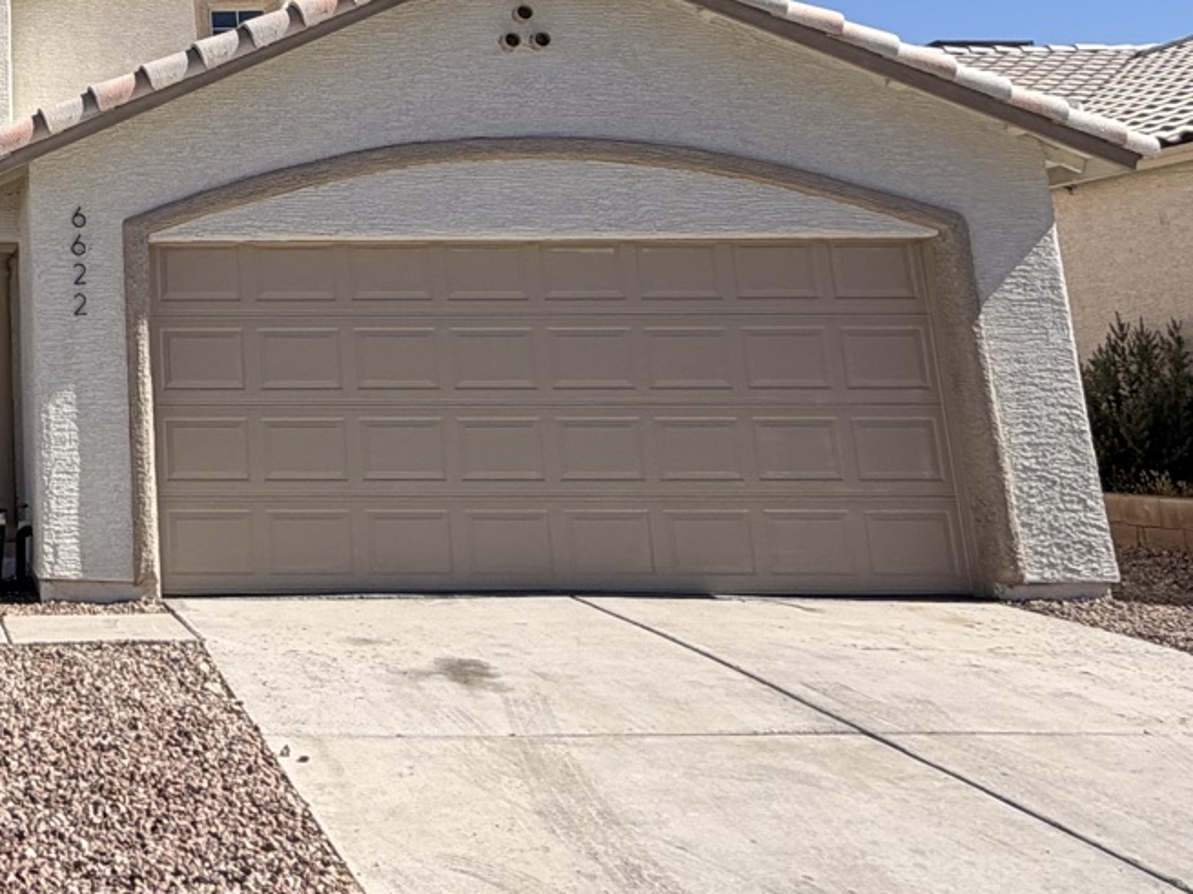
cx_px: -91
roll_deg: +0.0
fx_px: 1620
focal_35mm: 47
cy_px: 33
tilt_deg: +12.7
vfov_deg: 29.2
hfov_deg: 35.2
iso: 20
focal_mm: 2.22
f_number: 2.2
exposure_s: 1/1087
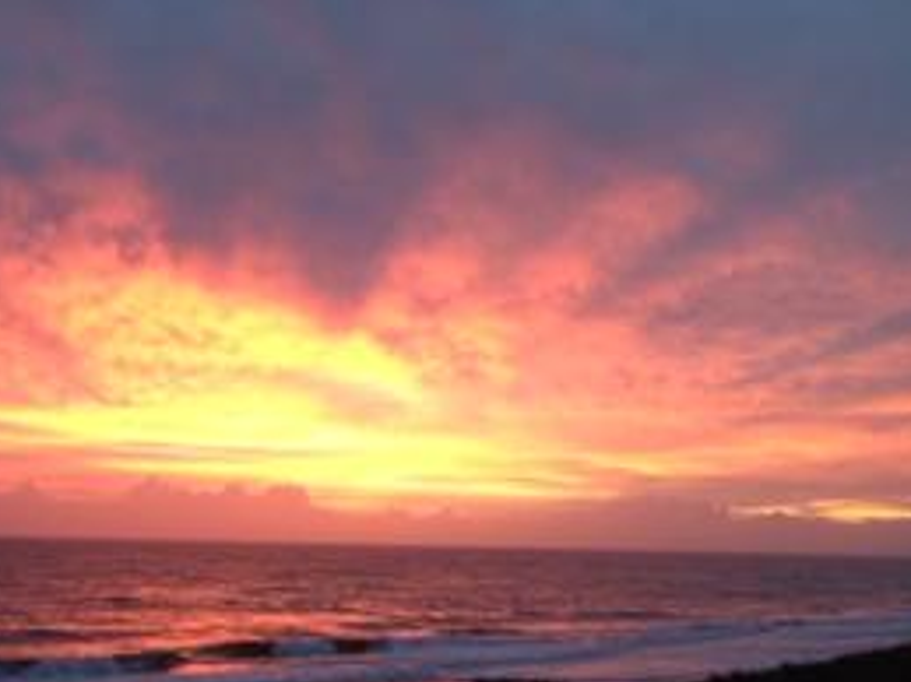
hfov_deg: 35.1
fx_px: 1420
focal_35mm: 54
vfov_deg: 26.6
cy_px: 517
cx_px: 281
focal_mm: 4.28
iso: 80
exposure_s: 1/20
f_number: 2.4
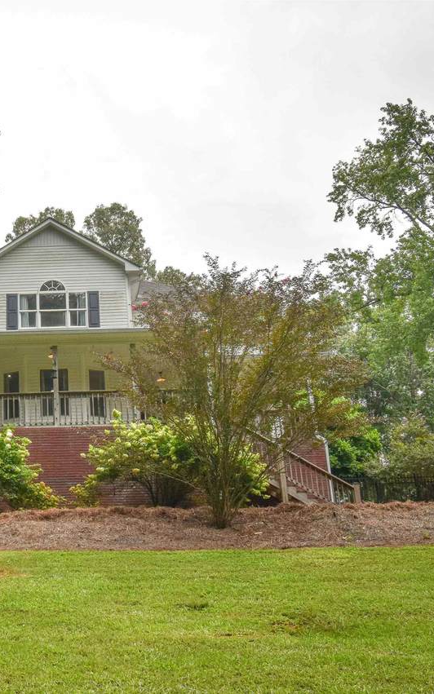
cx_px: 11
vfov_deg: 43.5
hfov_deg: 26.6
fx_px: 870
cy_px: 347
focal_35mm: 46
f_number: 11
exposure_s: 1/320
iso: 400
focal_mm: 20
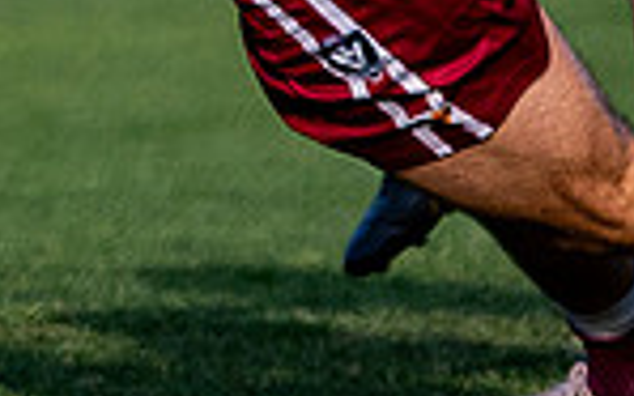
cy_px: -228
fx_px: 42783
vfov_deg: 0.5
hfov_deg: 0.8
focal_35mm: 2477
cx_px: -481
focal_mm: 160
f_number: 2.8
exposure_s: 1/1600
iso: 140
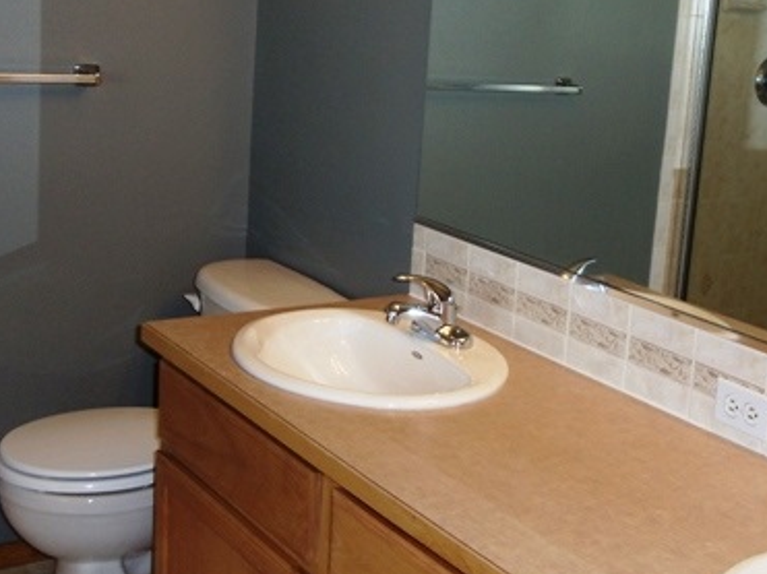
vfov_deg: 19.4
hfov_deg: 25.5
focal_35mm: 76
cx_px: 521
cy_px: 242
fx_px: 1683
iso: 100
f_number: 3.5
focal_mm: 6
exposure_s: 1/30
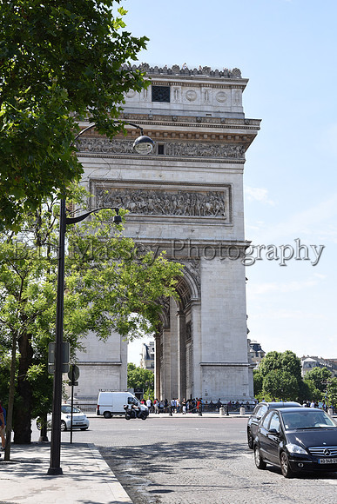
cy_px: 252
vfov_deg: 36.2
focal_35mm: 55
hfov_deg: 24.6
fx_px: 772
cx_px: 168
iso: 400
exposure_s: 1/200
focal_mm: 55
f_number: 13
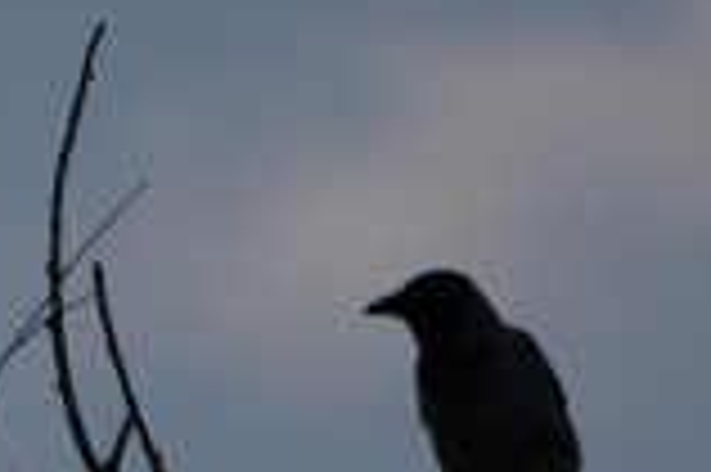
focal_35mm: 5378
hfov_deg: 0.4
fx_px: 106104
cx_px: -338
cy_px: 557
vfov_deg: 0.3
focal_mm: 800
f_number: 8
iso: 200
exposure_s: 1/500
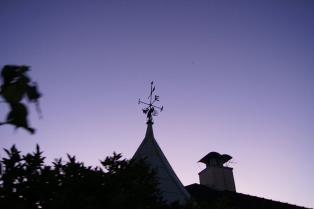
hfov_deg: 67.4
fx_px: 235
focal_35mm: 27
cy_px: 104
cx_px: 157
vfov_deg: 47.9
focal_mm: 18
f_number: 3.5
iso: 1000
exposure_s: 1/30
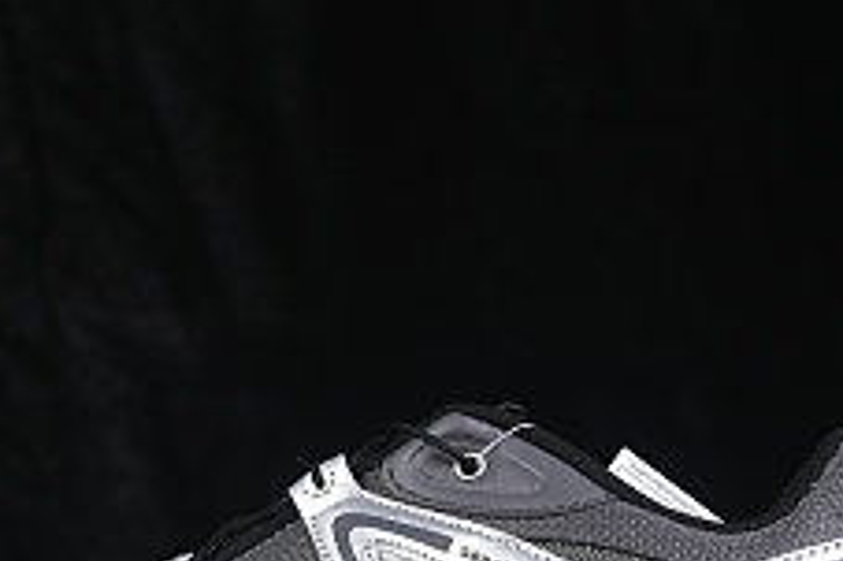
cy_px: 589
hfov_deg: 12.5
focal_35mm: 165
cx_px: 334
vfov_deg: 8.3
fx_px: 3861
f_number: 6.3
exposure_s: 1/60
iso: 160
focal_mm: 50
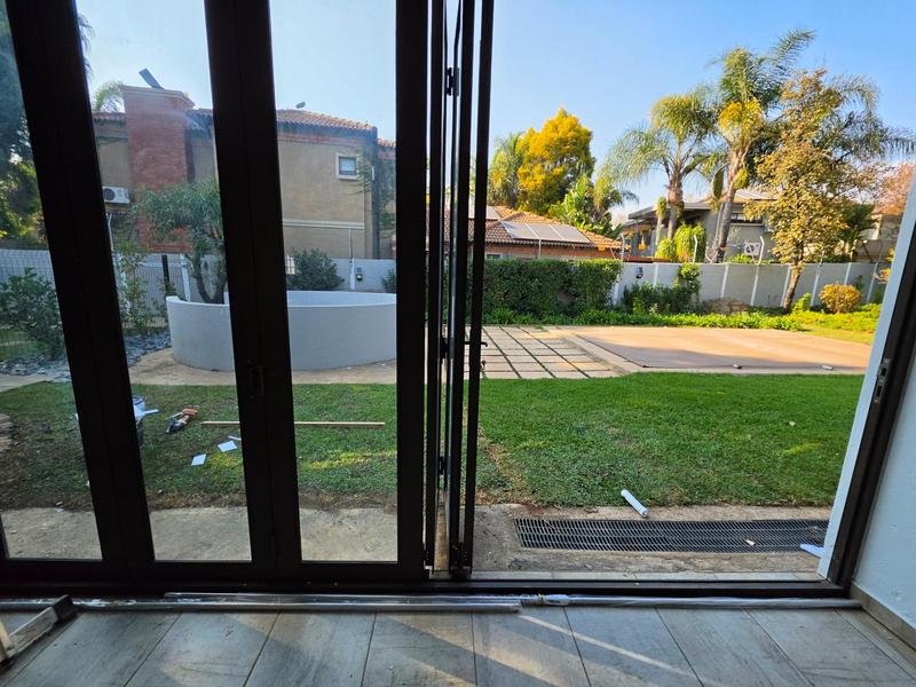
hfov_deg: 106.2
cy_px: 344
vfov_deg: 89.9
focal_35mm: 13
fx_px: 344
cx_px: 458
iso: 64
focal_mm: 2.2
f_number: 1.9
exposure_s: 1/2000
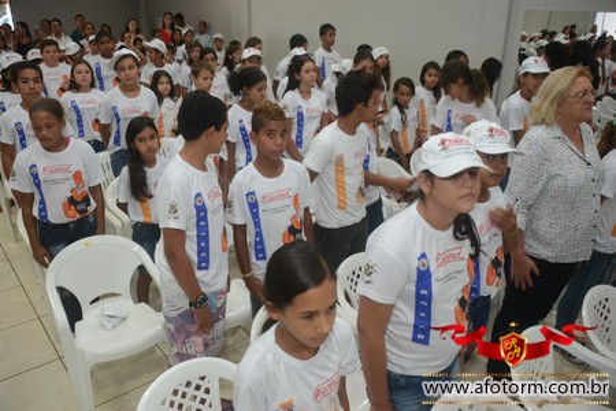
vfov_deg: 43.6
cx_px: 308
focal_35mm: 30
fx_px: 513
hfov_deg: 61.9
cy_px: 206
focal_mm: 20
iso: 1600
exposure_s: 1/100
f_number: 3.5
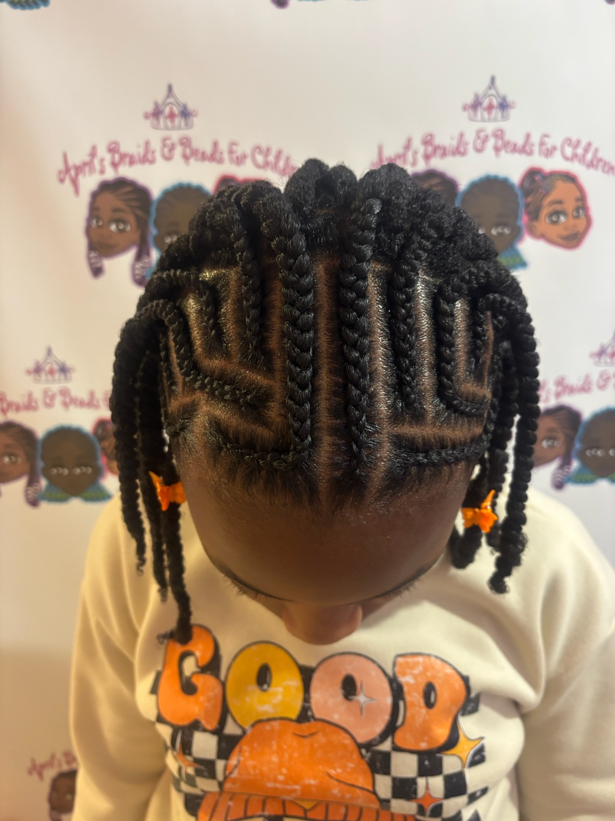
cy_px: 410
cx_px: 308
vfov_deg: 67.3
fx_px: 616
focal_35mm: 26
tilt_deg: -18.5
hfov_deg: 53.1
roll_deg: -0.1
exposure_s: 1/40
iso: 400
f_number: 1.6
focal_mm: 5.96
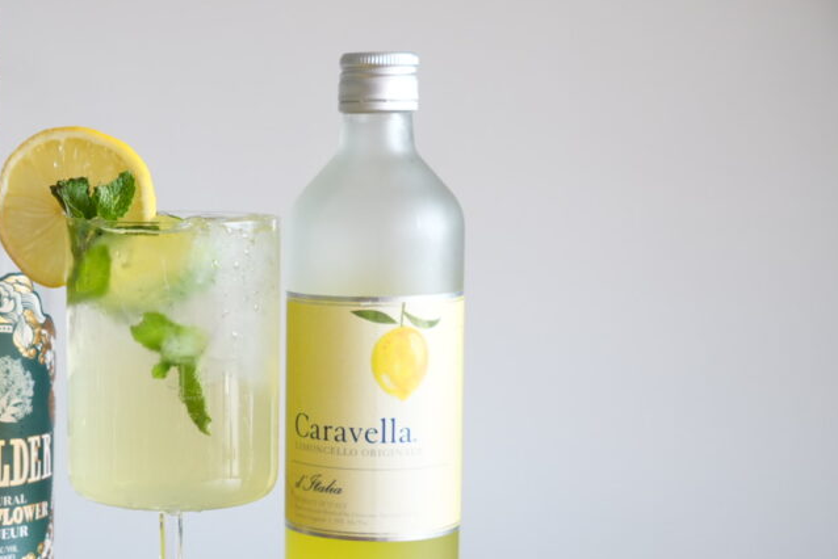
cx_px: 180
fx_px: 2006
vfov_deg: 15.8
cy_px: 415
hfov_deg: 23.3
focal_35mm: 86
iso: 1000
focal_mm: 35.8
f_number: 5.6
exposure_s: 1/60
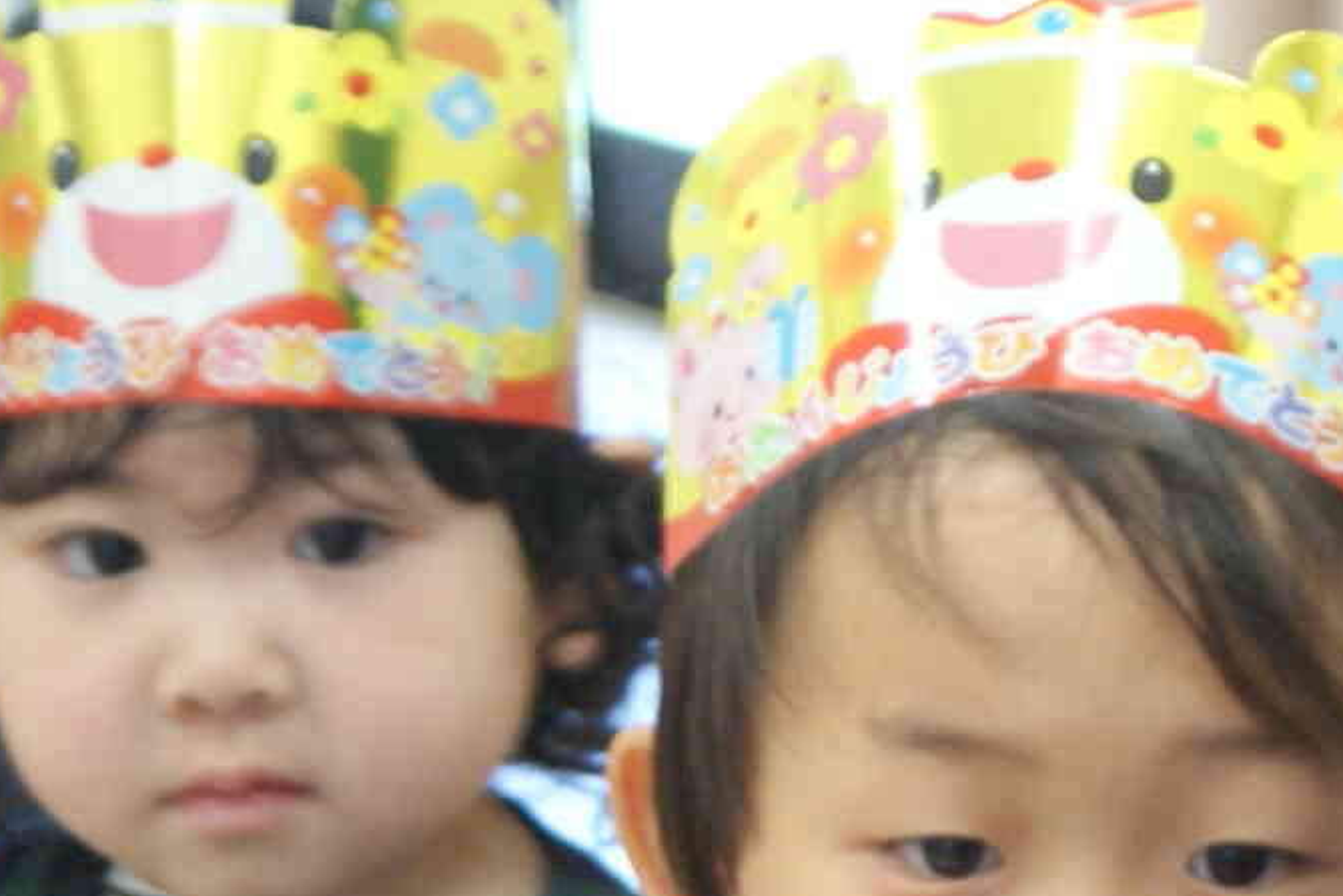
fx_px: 12835
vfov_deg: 4.0
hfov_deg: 6.0
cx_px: 1193
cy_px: 1054
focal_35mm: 344
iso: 800
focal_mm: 80
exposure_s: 1/25
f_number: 5.6
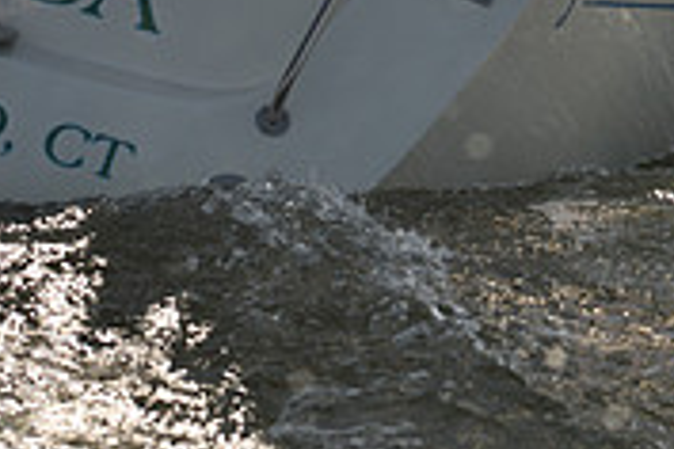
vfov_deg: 5.9
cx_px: 373
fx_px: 4306
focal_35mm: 230
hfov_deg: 8.9
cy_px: -238
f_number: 5.6
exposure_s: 1/1000
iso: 250
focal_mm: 70
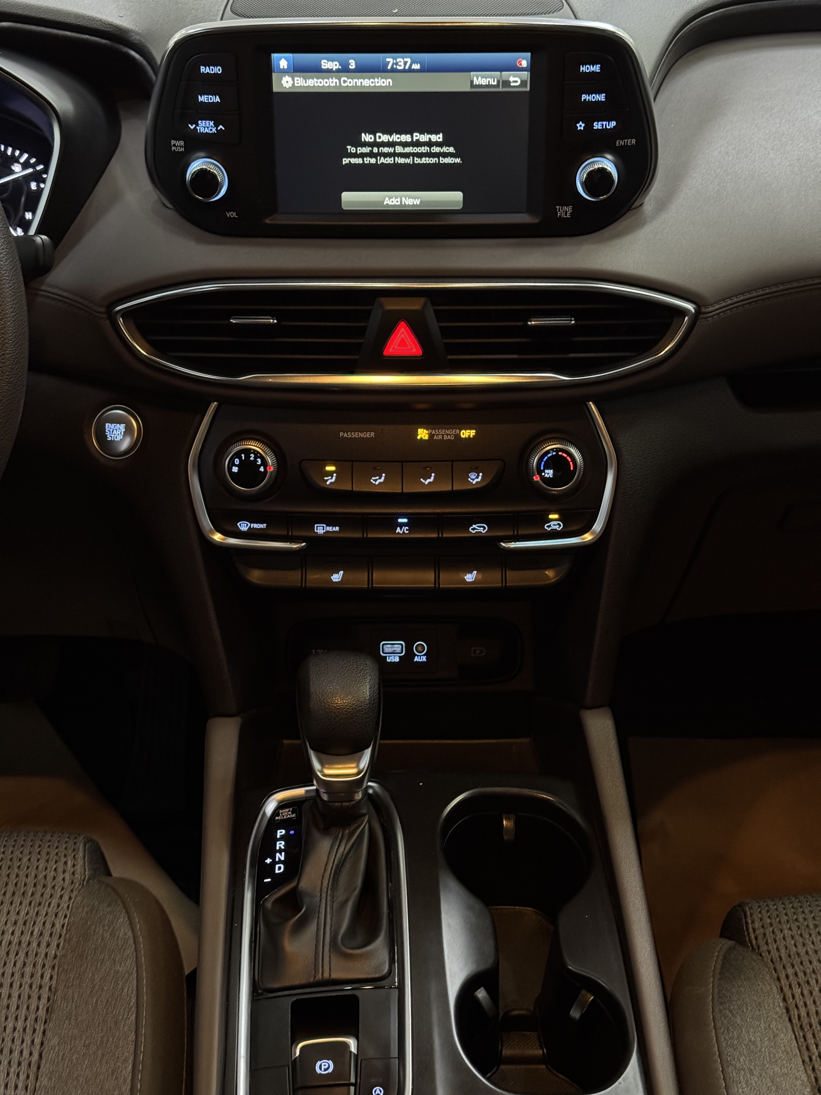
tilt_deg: -29.7
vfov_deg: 39.7
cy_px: 548
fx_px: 1518
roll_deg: +0.5
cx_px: 410
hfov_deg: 30.3
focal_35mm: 48
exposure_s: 1/25
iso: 500
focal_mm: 6.76
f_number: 1.78
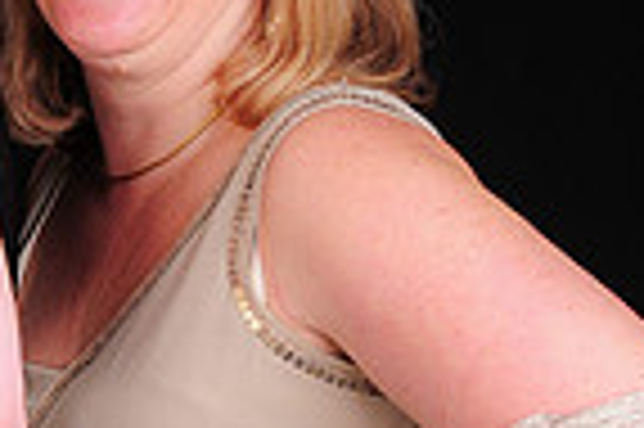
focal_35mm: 177
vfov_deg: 7.7
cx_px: -293
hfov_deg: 11.2
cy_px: 205
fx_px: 3163
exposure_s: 1/125
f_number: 8
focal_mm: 29
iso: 200
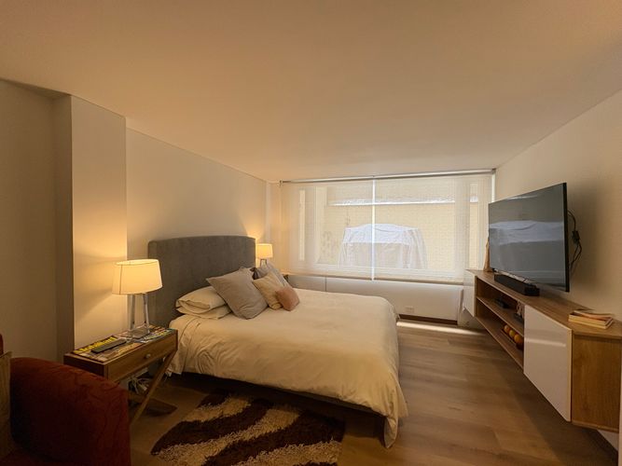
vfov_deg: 85.7
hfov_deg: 102.1
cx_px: 311
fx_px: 252
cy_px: 233
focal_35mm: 14
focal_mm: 2.22
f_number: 2.2
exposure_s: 1/99
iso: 80
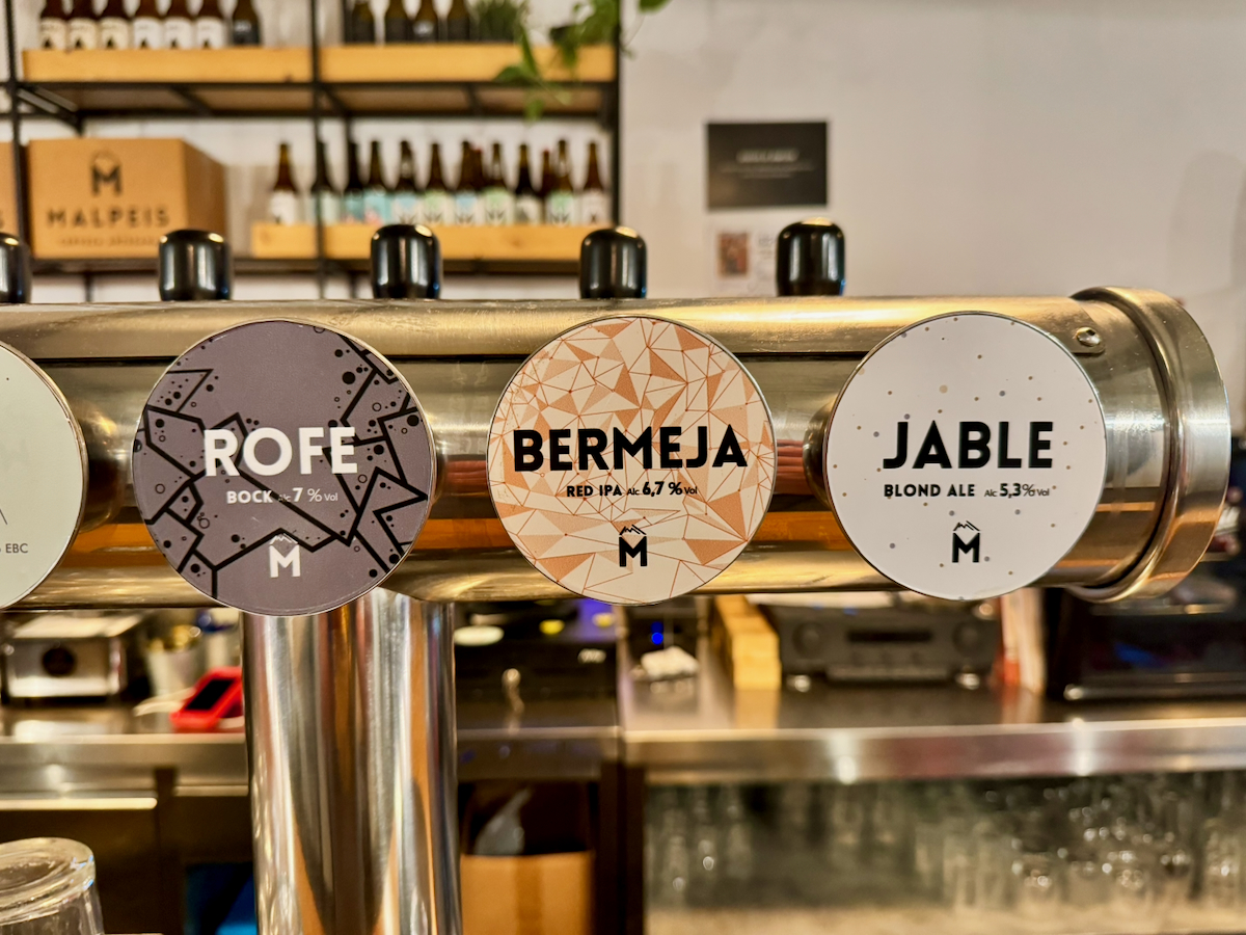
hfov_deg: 71.6
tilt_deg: -5.2
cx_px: 623
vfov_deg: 56.8
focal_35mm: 24
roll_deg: +1.2
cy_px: 468
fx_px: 864
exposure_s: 1/50
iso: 500
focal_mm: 6.86
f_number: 1.78
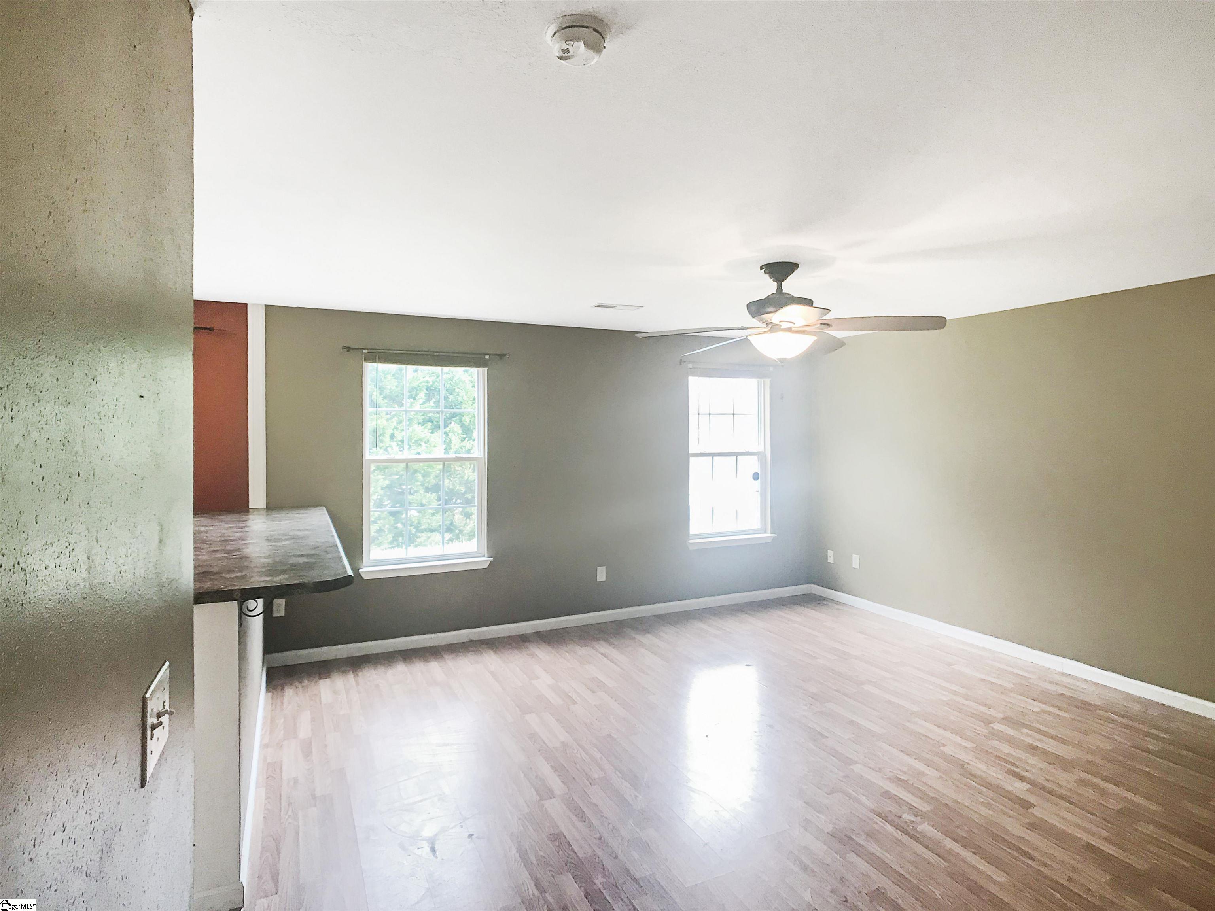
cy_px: 456
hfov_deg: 63.4
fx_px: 983
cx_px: 608
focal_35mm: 28
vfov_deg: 49.7
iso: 25
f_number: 1.8
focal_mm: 3.99
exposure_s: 1/40
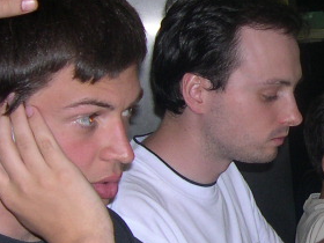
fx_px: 1301
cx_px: 442
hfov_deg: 13.6
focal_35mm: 139
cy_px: 117
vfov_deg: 10.7
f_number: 2.8
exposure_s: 1/60
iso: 100
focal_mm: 8
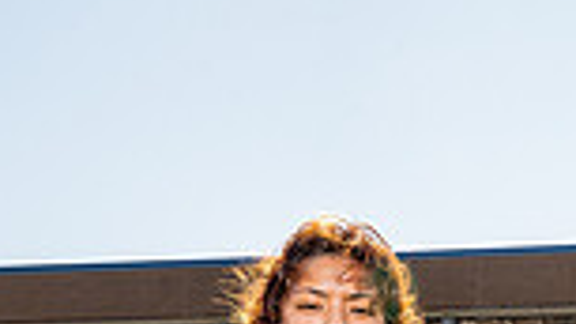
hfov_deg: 19.7
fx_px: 1649
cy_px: 818
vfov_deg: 9.7
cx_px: 395
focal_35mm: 108
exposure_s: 1/250
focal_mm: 35
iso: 320
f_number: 11
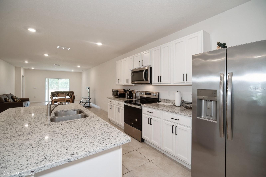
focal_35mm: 15
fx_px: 111
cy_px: 88
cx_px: 133
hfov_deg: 100.4
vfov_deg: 77.3
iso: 200
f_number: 8
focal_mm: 15
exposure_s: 1/6
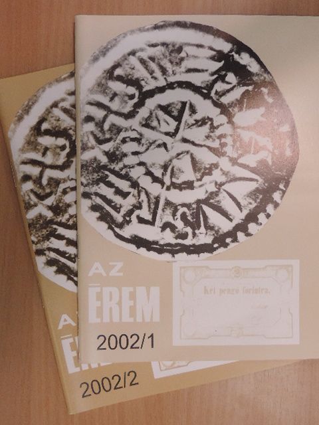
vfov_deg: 46.8
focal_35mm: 40
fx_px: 491
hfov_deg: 36.0
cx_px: 160
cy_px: 212
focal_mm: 7.1
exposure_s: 1/160
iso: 1000
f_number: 3.3
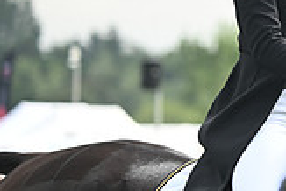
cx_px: 460
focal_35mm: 692
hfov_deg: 3.0
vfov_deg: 2.0
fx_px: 5502
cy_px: 18
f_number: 5
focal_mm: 195
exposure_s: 1/1250
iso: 720
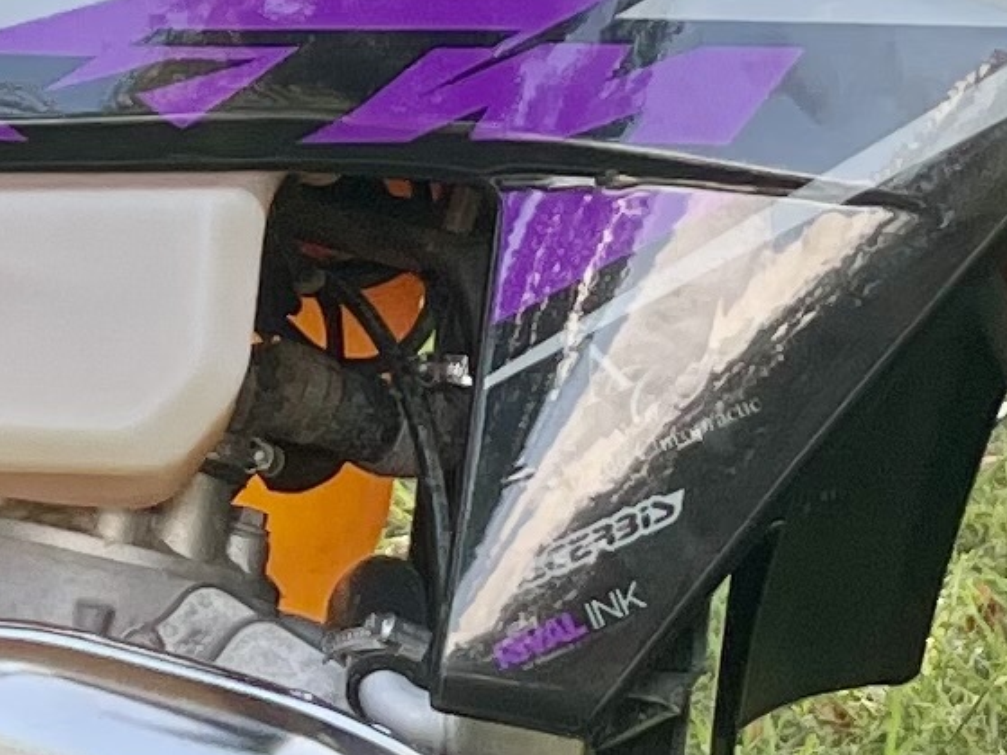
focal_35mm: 375
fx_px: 10907
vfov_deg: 3.9
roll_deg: -1.7
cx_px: -303
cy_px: 1022
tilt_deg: -10.6
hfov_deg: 5.3
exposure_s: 1/122
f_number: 2
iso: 32
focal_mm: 6
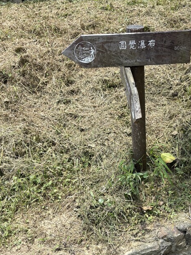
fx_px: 324
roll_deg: +1.0
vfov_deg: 43.0
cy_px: 126
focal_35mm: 44
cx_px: 126
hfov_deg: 32.6
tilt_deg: -20.9
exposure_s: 1/1099
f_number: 1.6
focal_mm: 5.96
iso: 50
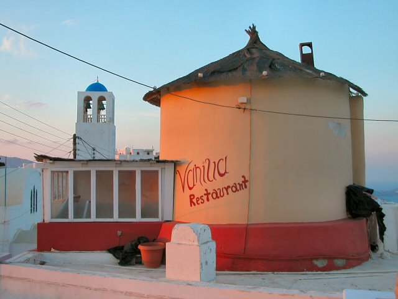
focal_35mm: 43
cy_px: 150
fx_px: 494
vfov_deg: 33.6
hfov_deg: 43.9
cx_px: 199
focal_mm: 6.6
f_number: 2.9
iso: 100
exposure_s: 1/110
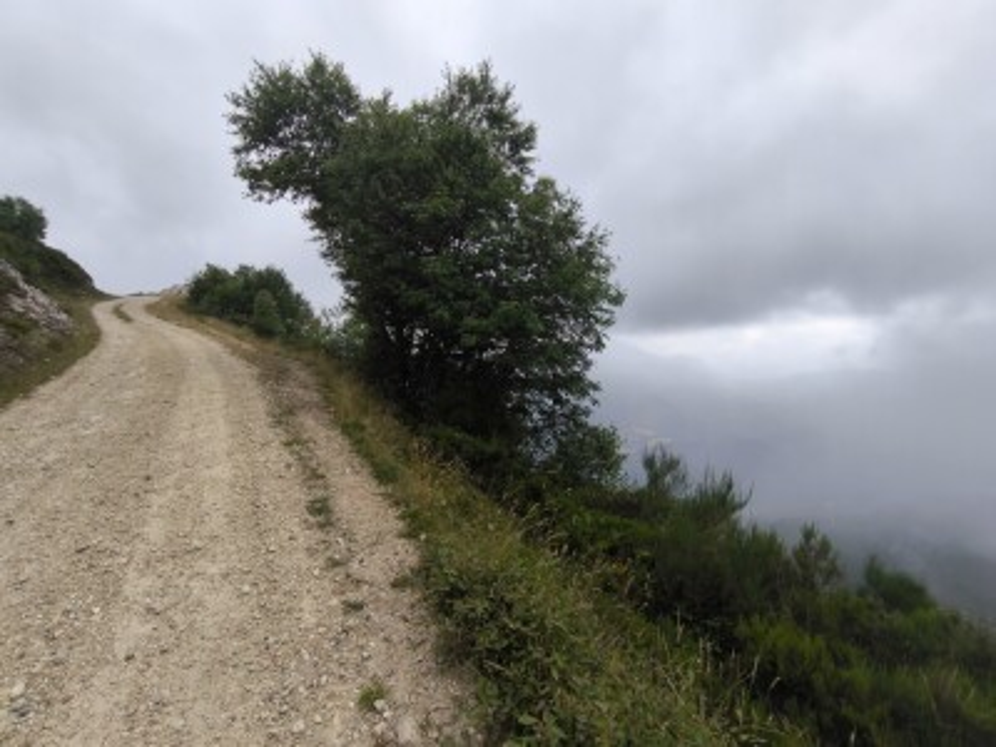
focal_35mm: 15
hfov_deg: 98.2
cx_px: 498
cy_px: 374
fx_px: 432
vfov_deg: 81.7
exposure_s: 1/698
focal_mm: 1.91
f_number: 2.2
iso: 50
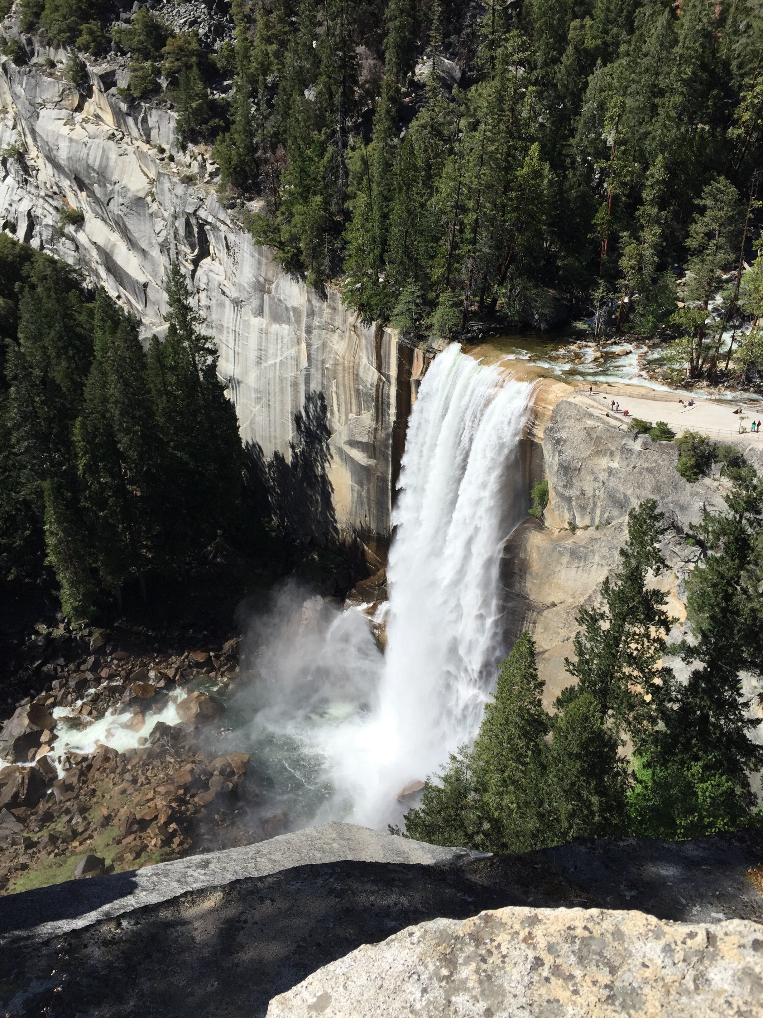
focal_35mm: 29
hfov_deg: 48.2
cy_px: 509
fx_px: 852
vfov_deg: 61.7
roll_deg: -0.4
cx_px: 382
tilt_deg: -33.4
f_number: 2.2
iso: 32
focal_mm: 4.15
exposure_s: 1/2198
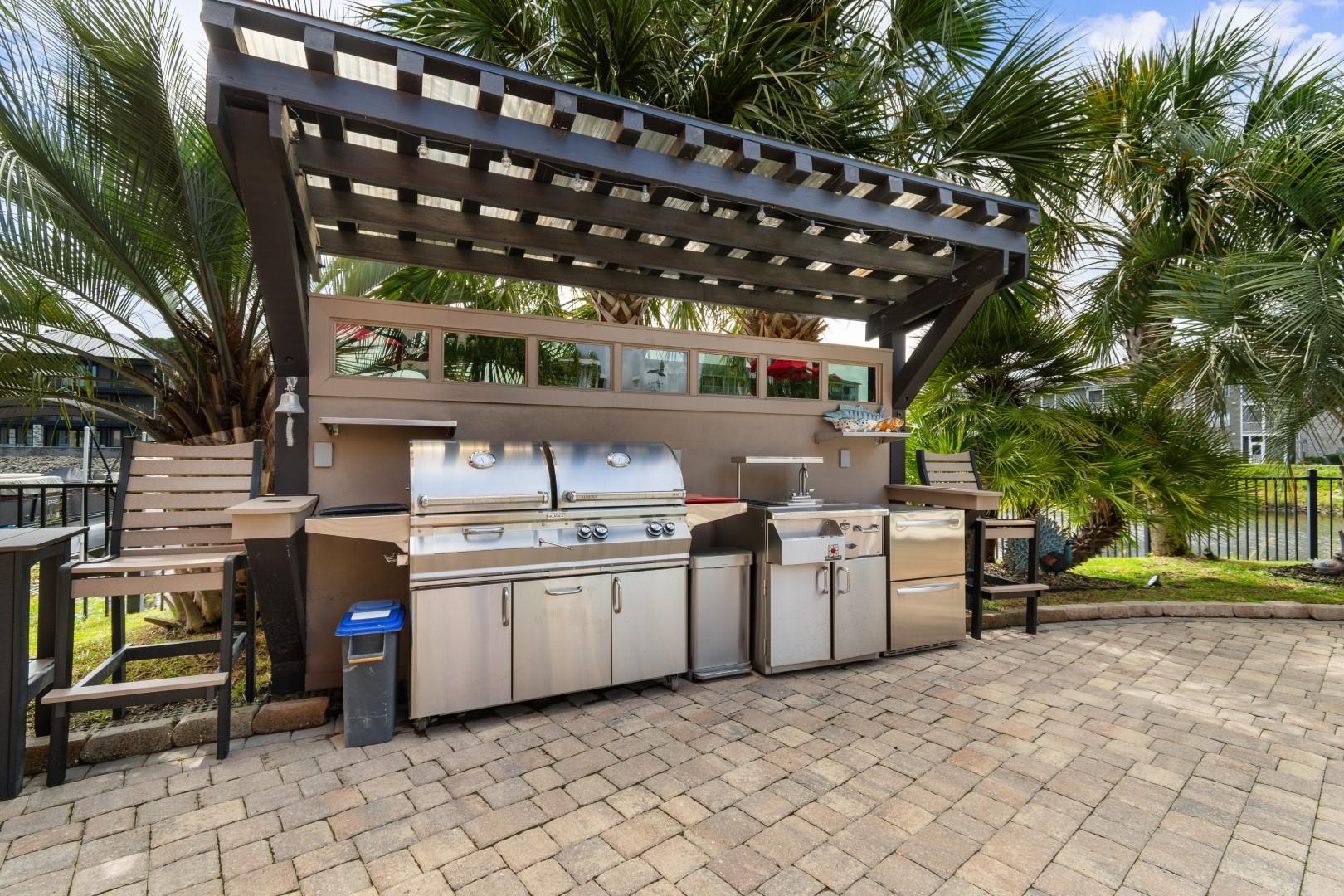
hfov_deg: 100.4
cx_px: 672
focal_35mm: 15
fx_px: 560
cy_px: 448
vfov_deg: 77.3
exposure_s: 1/160
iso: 100
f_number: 6.3
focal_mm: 10
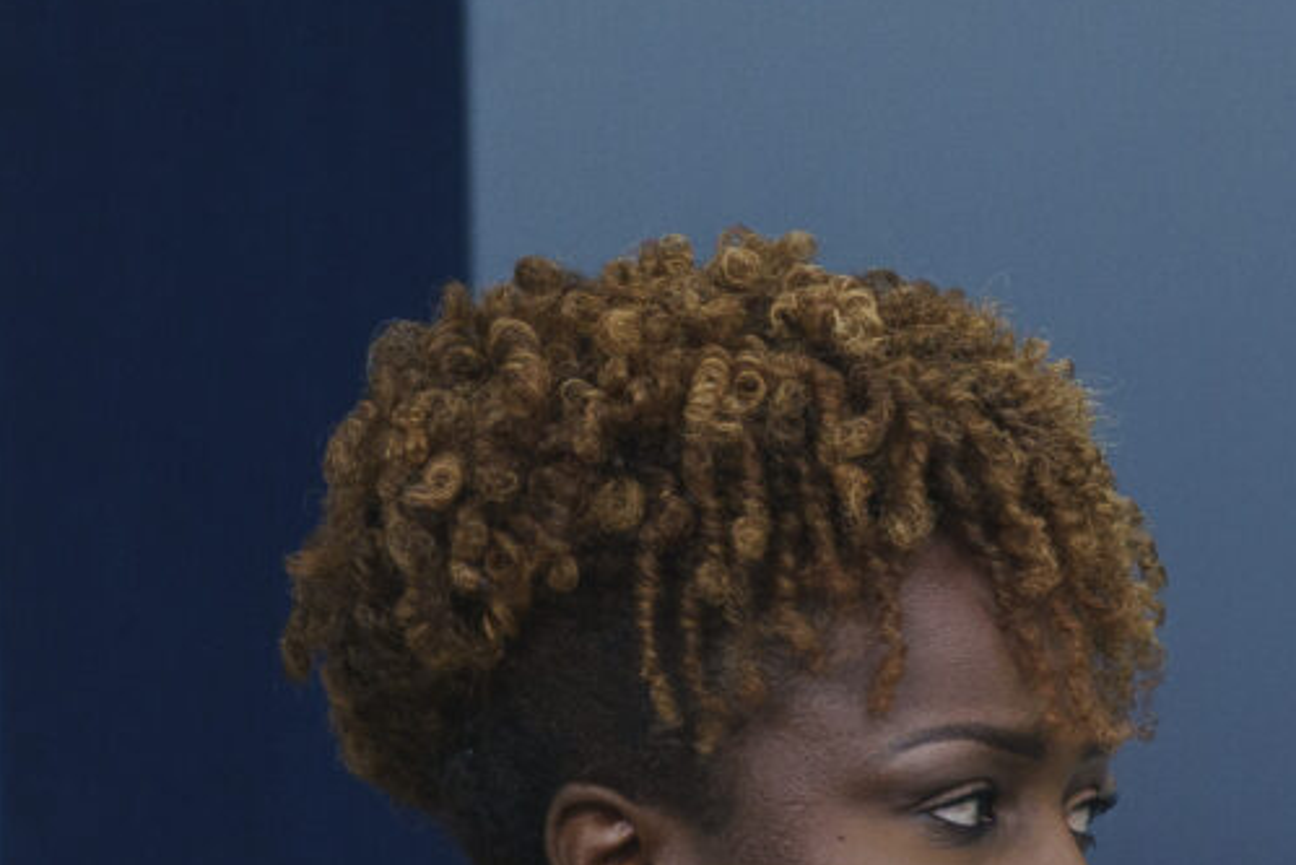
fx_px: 27690
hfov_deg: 2.7
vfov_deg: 1.8
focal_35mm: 769
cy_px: 1578
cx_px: 2758
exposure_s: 1/250
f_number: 2.8
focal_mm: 150
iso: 640
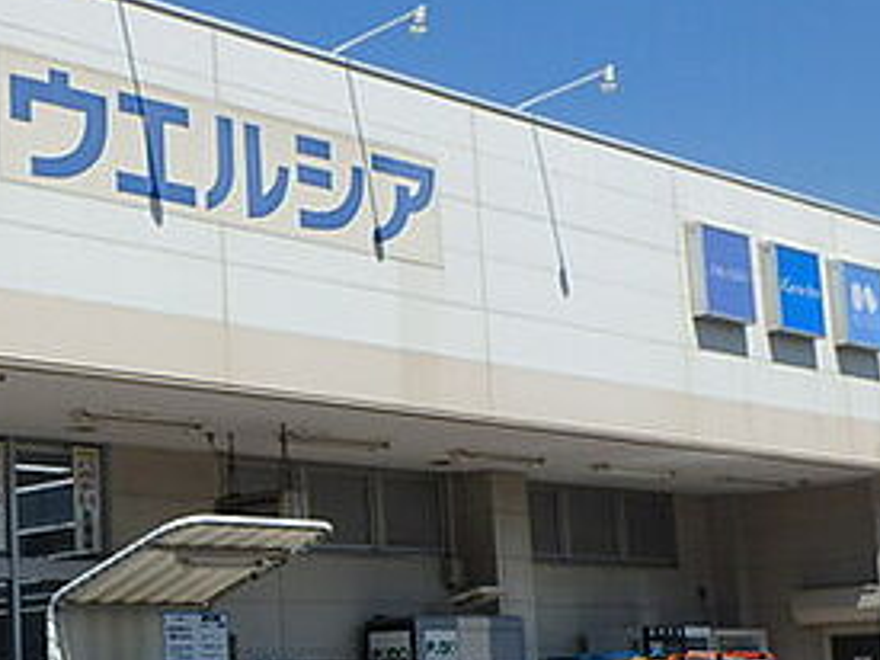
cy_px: 546
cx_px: 80
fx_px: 1779
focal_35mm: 70
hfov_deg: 26.8
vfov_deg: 20.7
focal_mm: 5.6
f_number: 7.9
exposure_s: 1/400
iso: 125
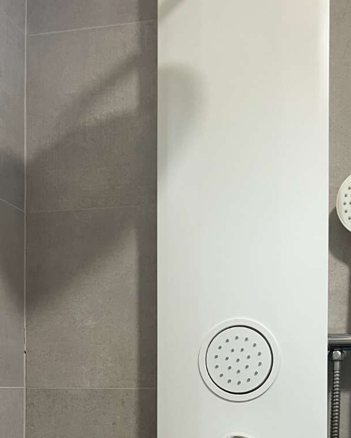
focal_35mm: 50
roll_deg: -0.4
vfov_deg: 35.6
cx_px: 218
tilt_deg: +0.8
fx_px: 649
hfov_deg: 30.1
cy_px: 373
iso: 100
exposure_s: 1/50
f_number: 1.6
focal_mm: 5.1
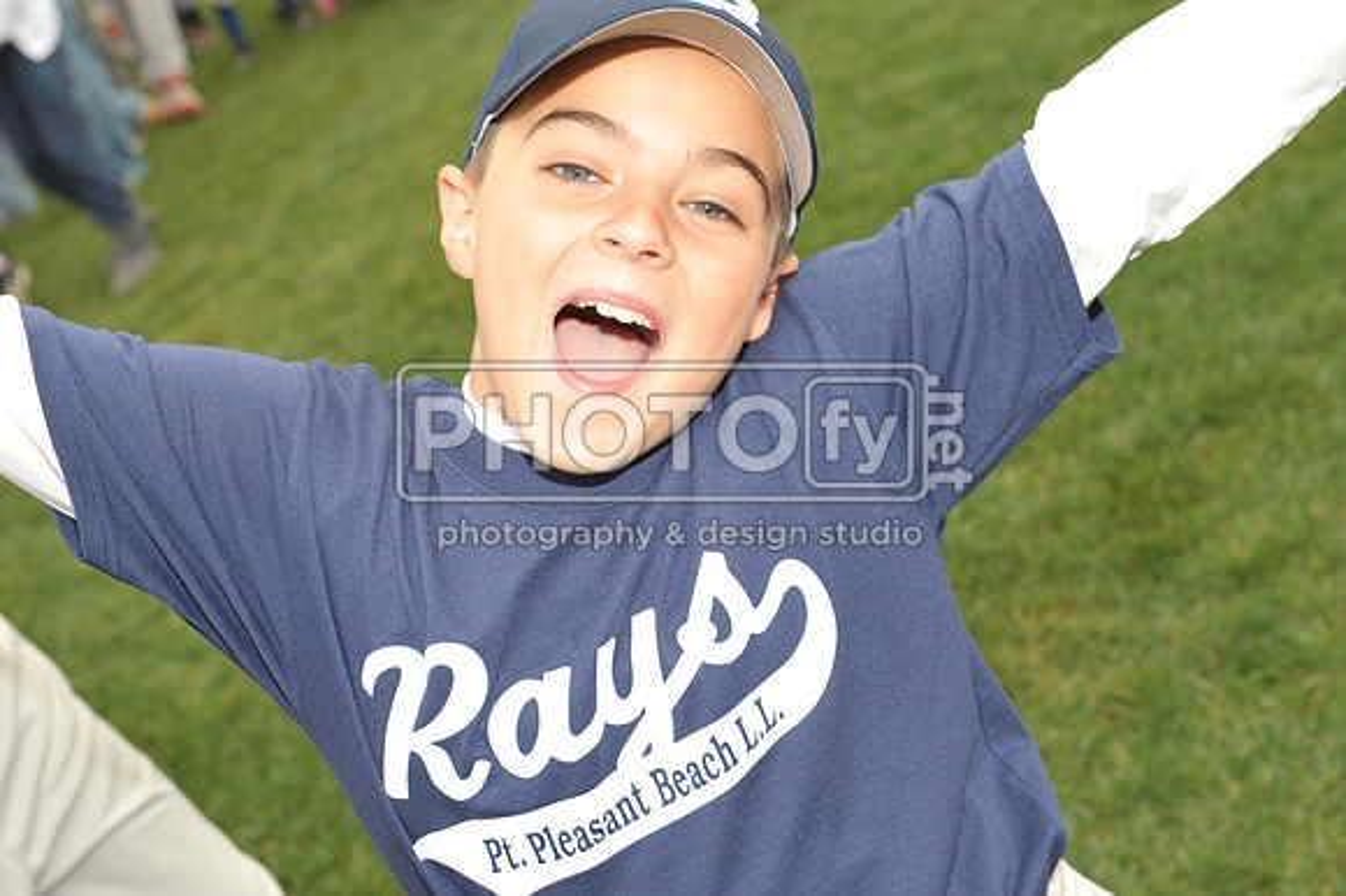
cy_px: 448
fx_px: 2616
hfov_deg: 28.9
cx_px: 673
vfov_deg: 19.4
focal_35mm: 70
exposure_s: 1/250
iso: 400
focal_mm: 70
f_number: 8
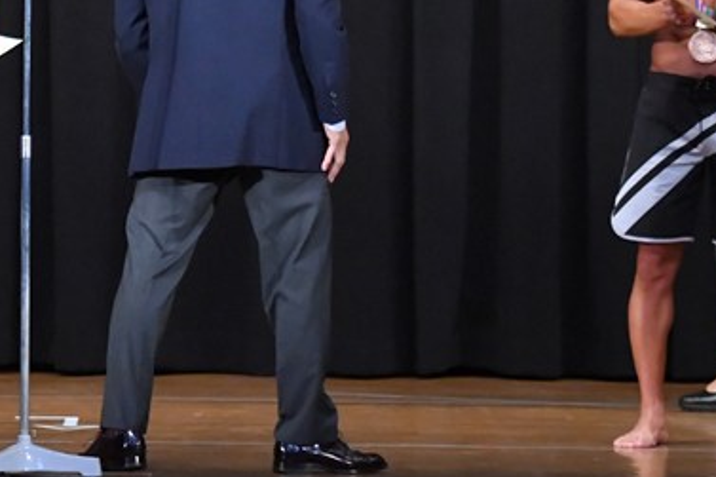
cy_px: 110
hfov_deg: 5.4
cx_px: 52
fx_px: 7634
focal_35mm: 384
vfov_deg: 3.6
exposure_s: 1/400
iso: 8000
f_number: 5.6
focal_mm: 125
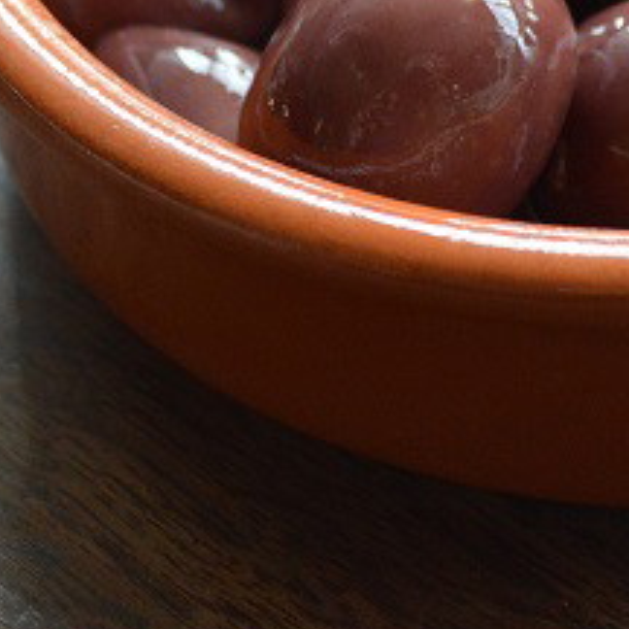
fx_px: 3515
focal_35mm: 171
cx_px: 711
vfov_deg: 10.0
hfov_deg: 10.1
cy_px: -178
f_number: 4.5
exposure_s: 1/40
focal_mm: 29
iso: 800
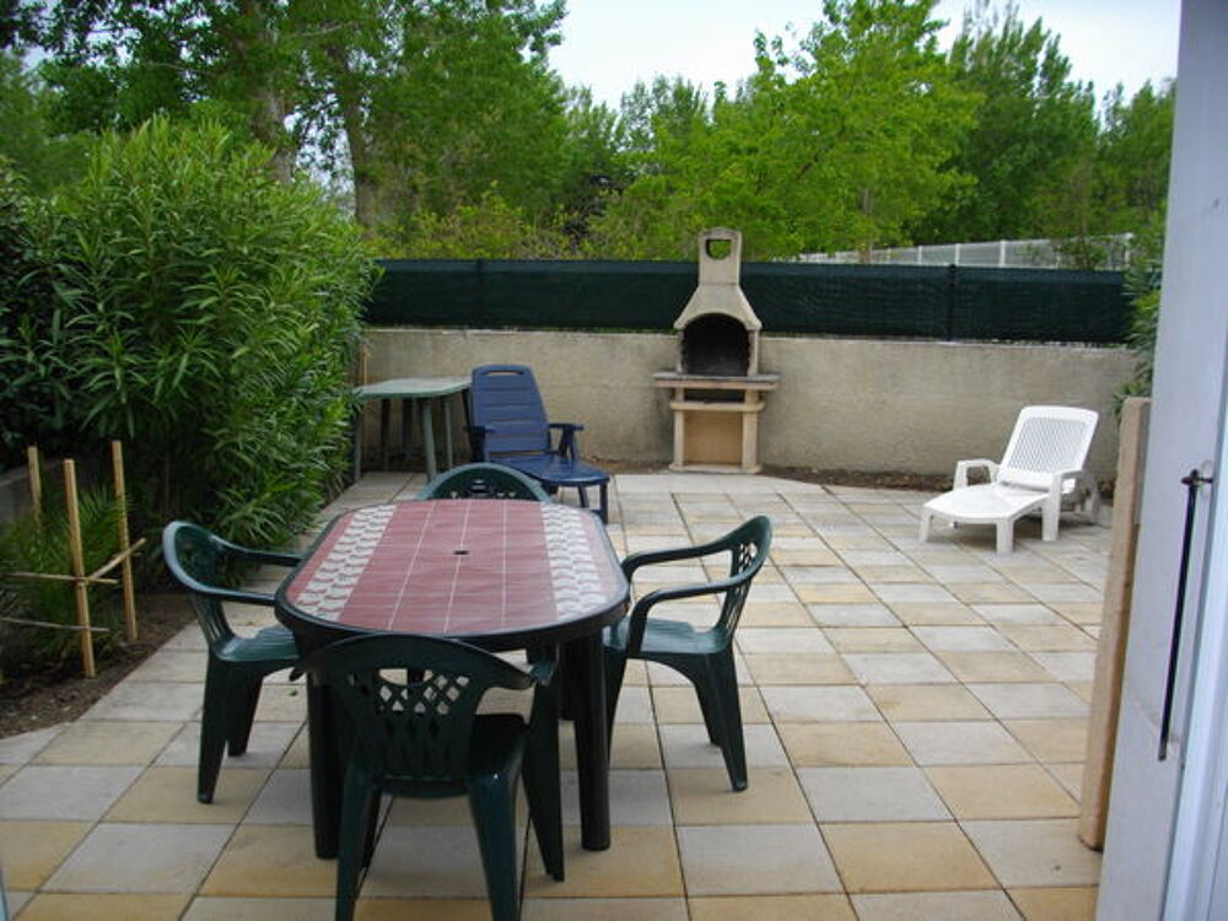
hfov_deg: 56.8
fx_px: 1135
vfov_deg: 44.2
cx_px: 614
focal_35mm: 32
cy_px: 460
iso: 100
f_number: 2.9
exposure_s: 1/200
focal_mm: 5.7
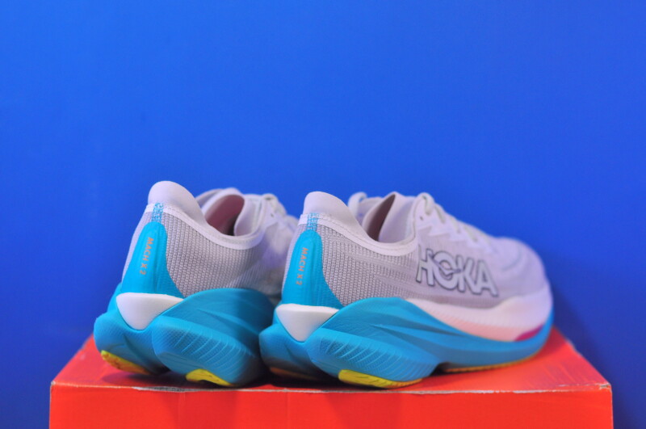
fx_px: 1344
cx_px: 323
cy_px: 214
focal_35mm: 75
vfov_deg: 18.1
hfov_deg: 27.0
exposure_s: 1/320
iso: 250
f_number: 2.8
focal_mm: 50
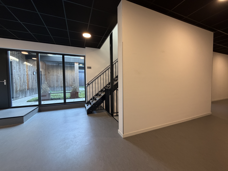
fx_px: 92
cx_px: 114
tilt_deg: -1.6
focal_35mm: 14
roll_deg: +0.9
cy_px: 86
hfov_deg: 102.1
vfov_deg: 85.7
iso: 250
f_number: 2.2
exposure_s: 1/100
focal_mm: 2.22
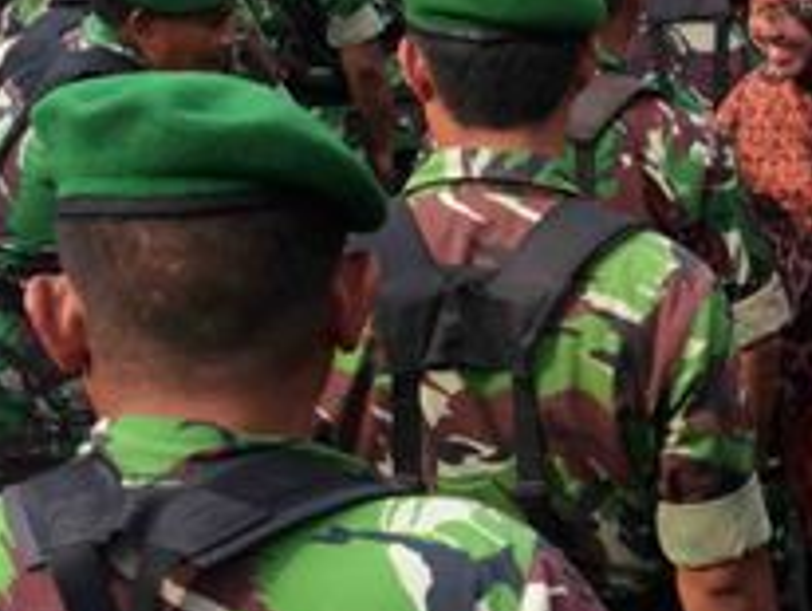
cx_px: 816
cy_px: 233
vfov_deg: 16.4
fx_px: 2114
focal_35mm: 90
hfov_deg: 21.0
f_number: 2.2
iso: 32
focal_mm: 4.15
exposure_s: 1/540
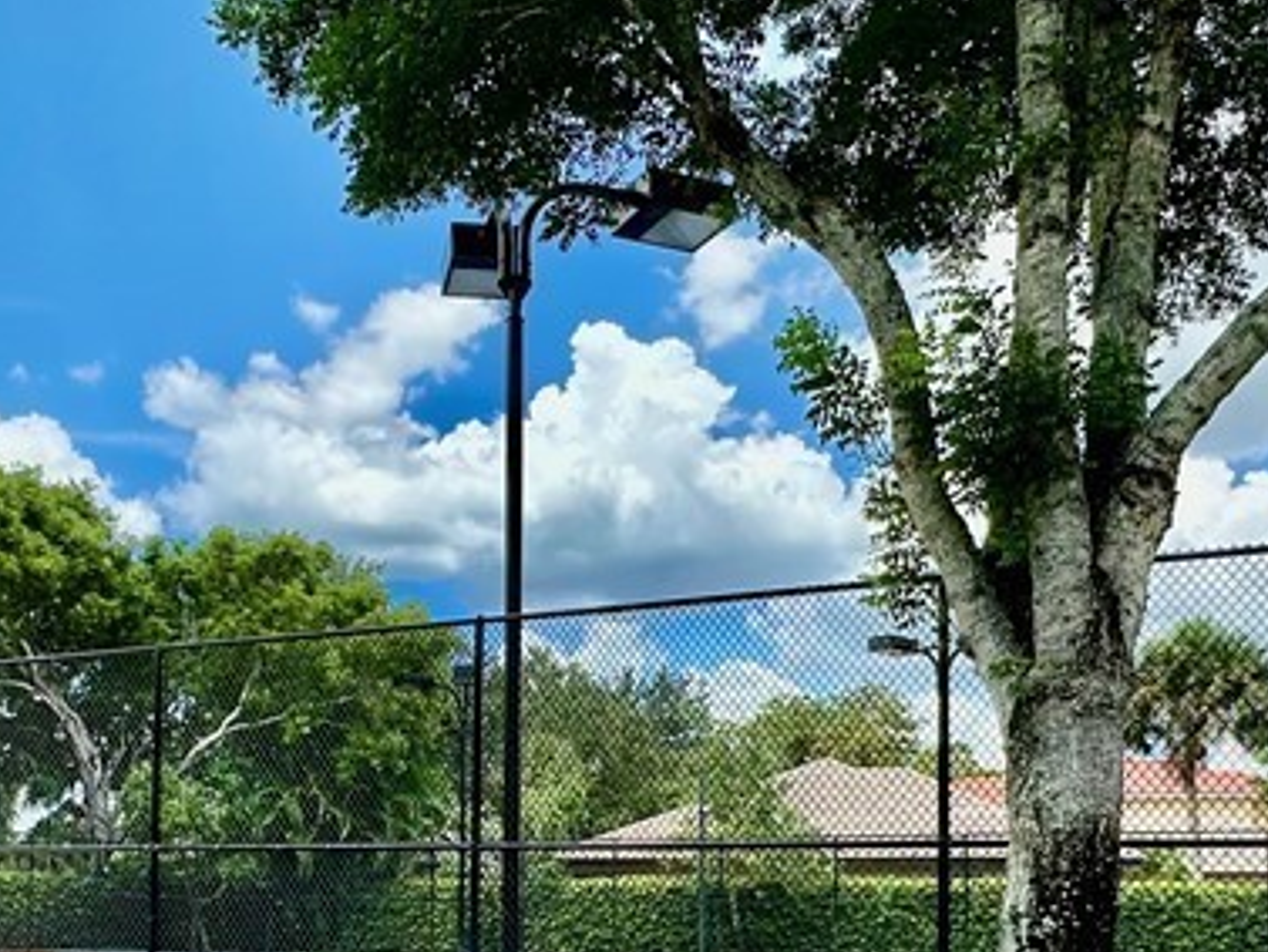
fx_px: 1392
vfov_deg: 35.6
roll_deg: -1.1
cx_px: 474
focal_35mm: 38
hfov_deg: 48.5
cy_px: 844
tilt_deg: +2.4
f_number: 2.2
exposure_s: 1/1233
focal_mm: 2.22
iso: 50
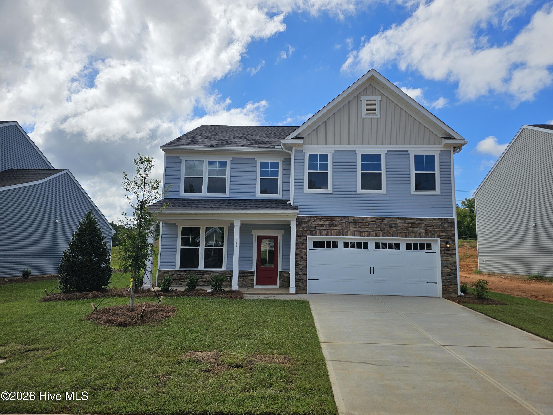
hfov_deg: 73.9
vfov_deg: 58.9
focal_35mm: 23
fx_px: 367
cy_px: 208
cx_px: 276
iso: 10
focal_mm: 6.3
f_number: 1.7
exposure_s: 1/1538
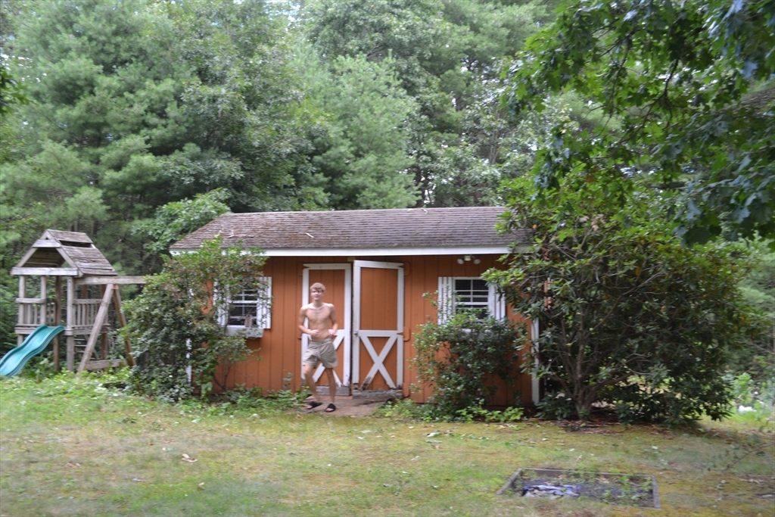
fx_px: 840
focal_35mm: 39
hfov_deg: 49.5
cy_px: 258
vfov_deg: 34.2
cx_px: 388
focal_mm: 26
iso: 400
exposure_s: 1/125
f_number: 5.6
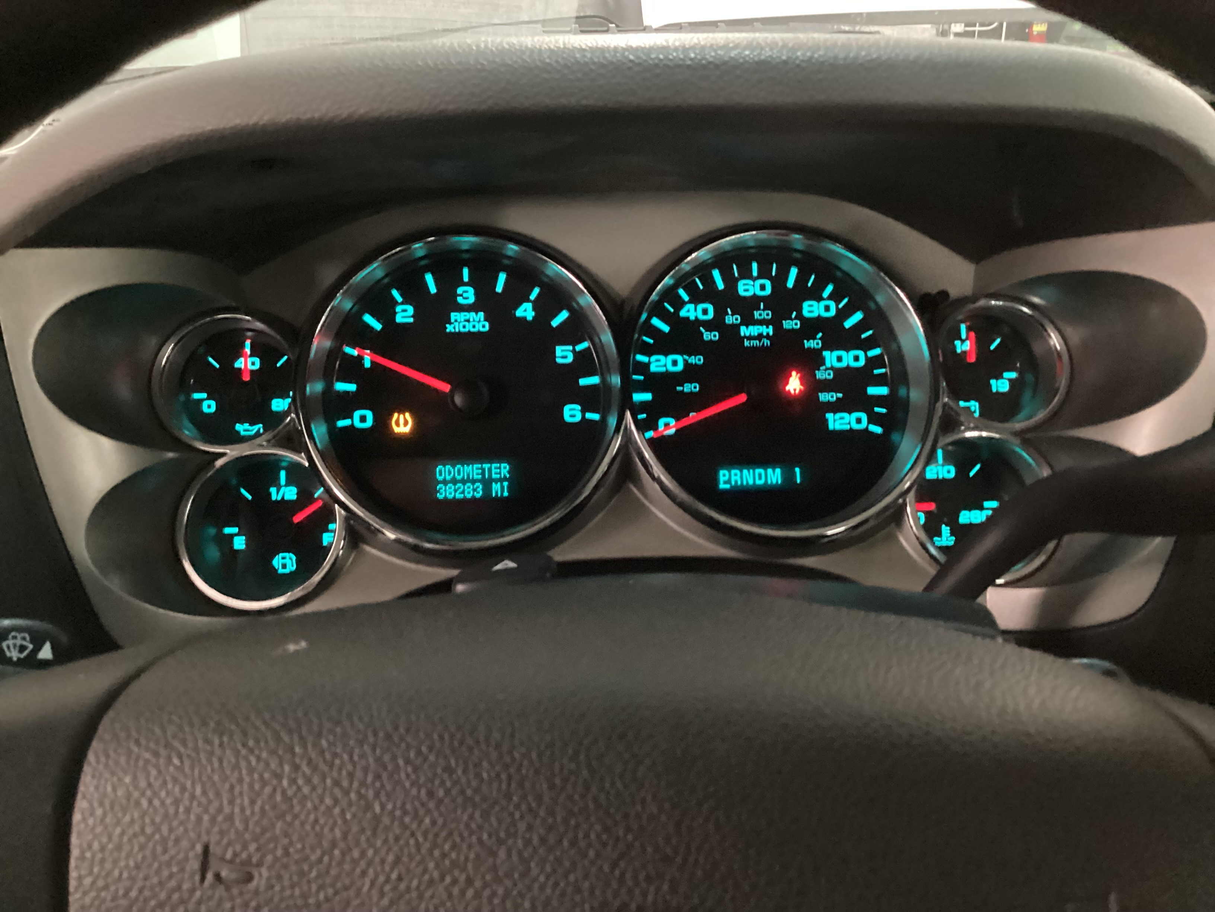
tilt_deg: -25.3
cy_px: 456
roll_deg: -0.6
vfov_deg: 45.4
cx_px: 608
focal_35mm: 31
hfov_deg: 58.4
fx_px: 1088
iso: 800
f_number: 2.4
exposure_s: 1/17
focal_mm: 3.3
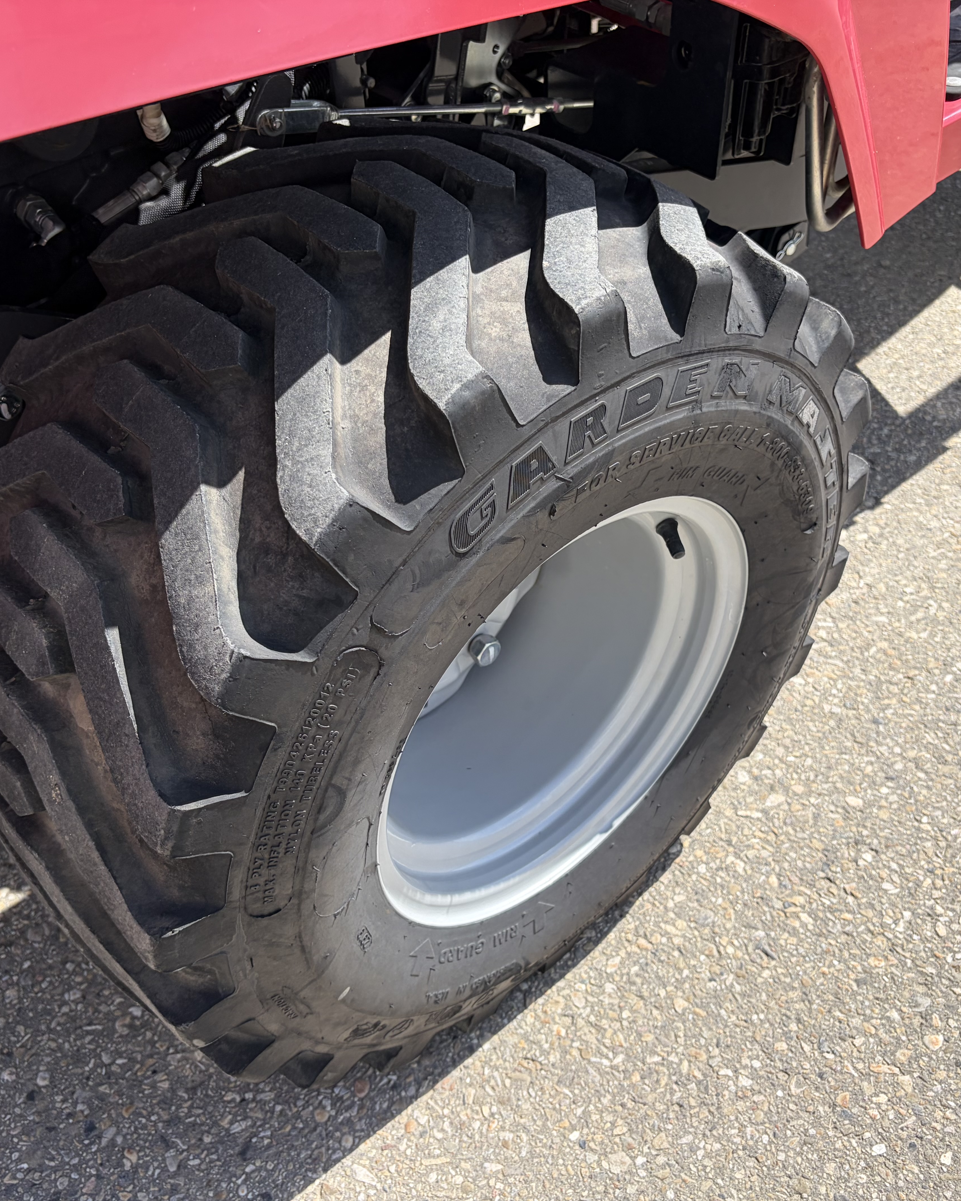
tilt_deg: -45.0
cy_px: 601
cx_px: 478
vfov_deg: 52.8
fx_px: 1209
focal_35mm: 34
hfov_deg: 43.4
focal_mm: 5.96
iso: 50
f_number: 1.6
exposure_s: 1/1667
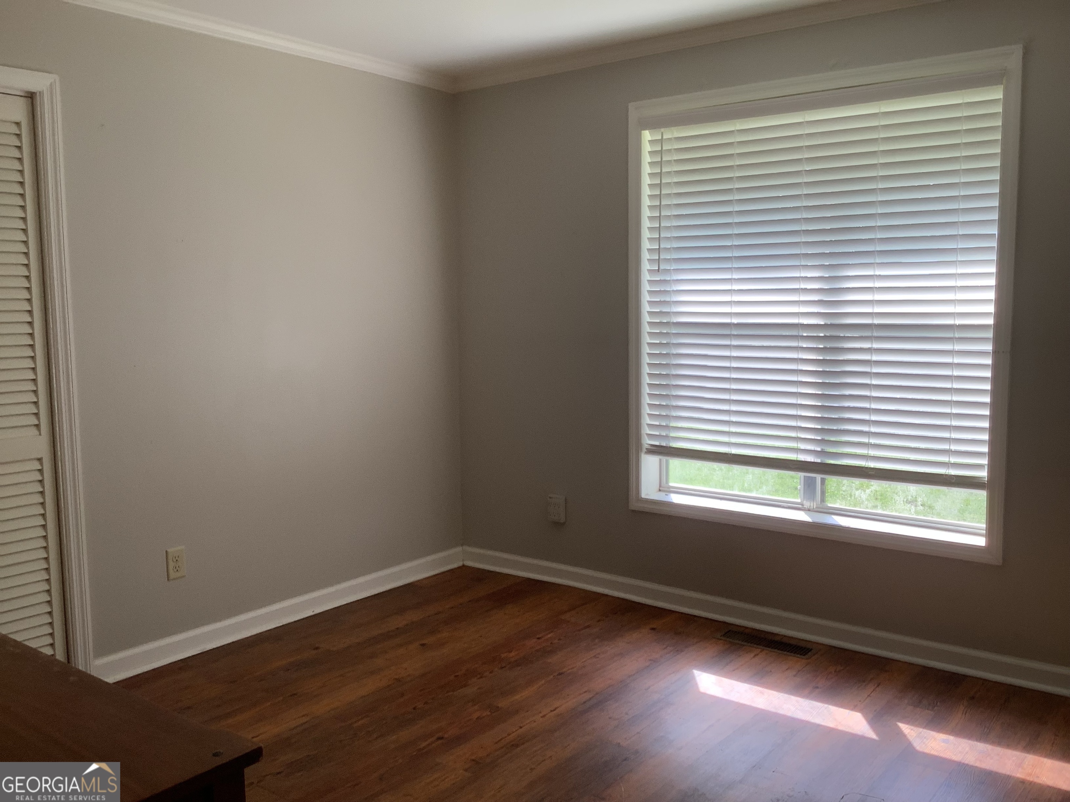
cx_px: 535
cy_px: 401
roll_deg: +1.2
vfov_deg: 45.4
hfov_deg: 58.4
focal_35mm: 31
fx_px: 958
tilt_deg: -7.0
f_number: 2.4
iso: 50
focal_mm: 3.3
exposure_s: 1/120
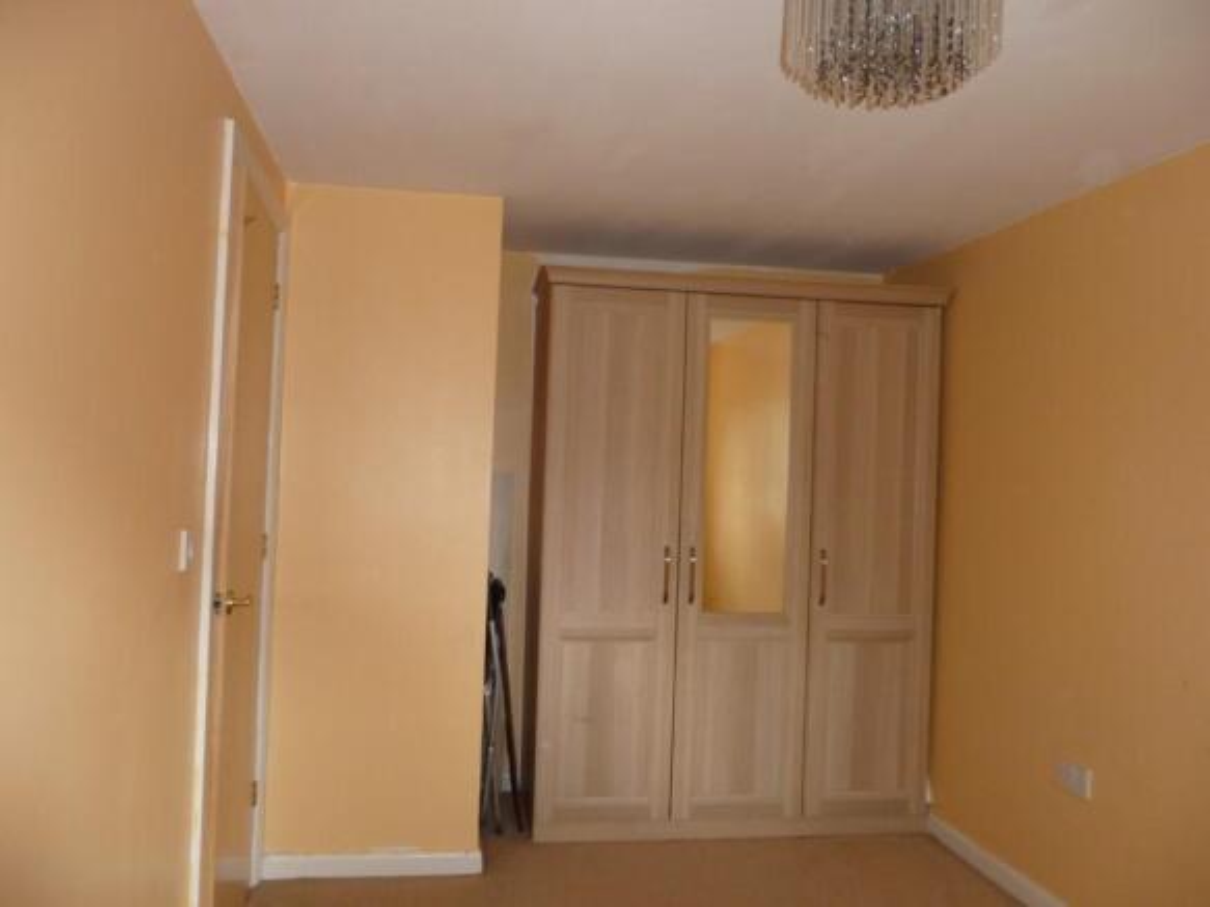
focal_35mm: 30
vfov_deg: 46.8
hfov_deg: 60.0
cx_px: 605
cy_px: 454
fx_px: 1048
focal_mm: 5
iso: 125
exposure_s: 1/30
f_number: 3.4
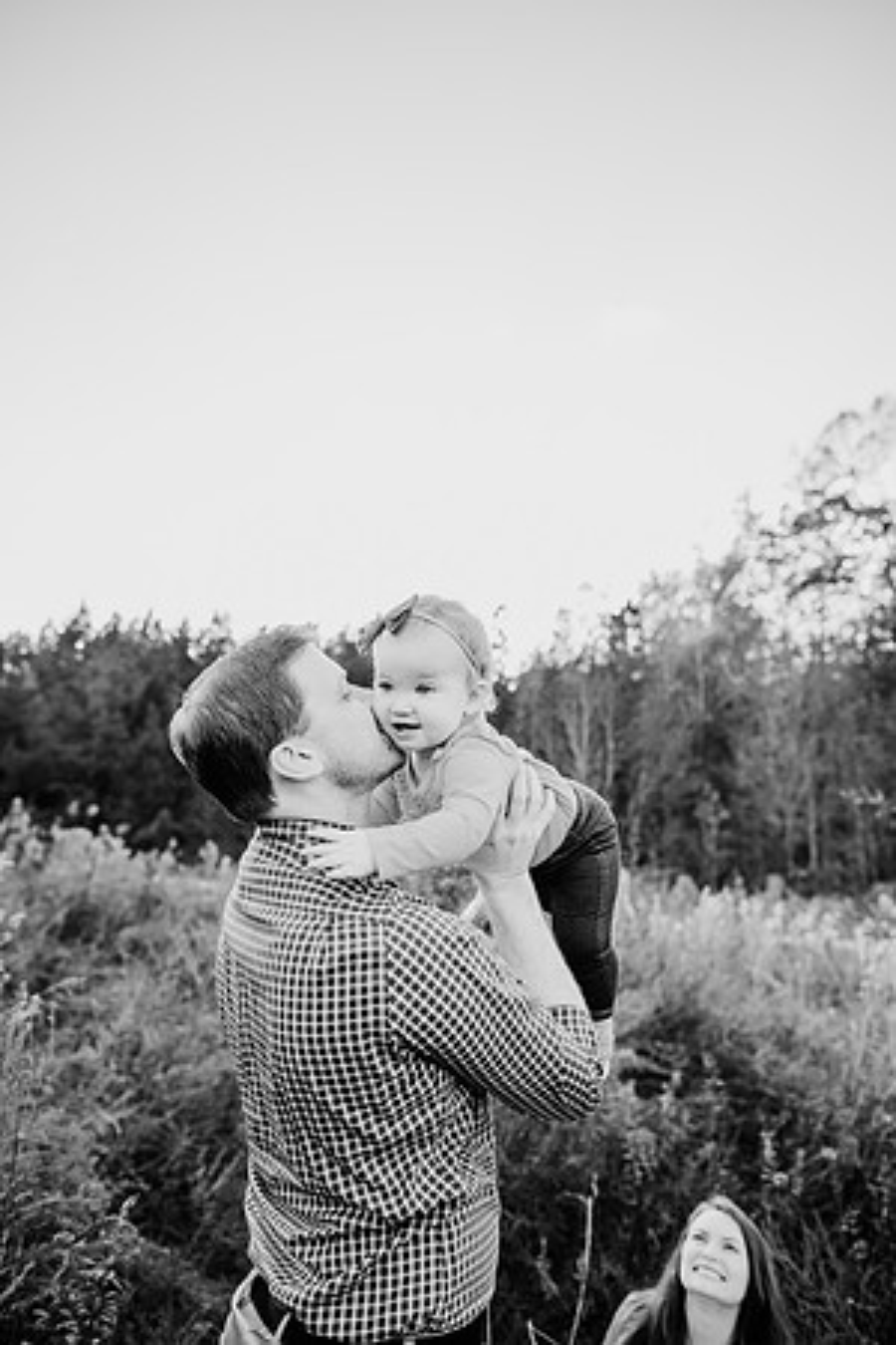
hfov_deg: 53.1
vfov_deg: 73.7
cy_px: 672
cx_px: 448
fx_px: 896
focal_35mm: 24
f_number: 2.8
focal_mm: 24
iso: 100
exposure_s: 1/320
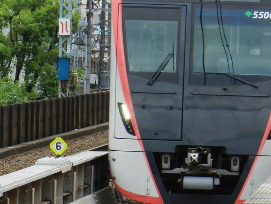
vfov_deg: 2.7
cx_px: 197
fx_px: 4285
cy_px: 51
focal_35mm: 547
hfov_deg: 3.6
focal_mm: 50.8
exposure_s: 1/200
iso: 160
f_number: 5.3
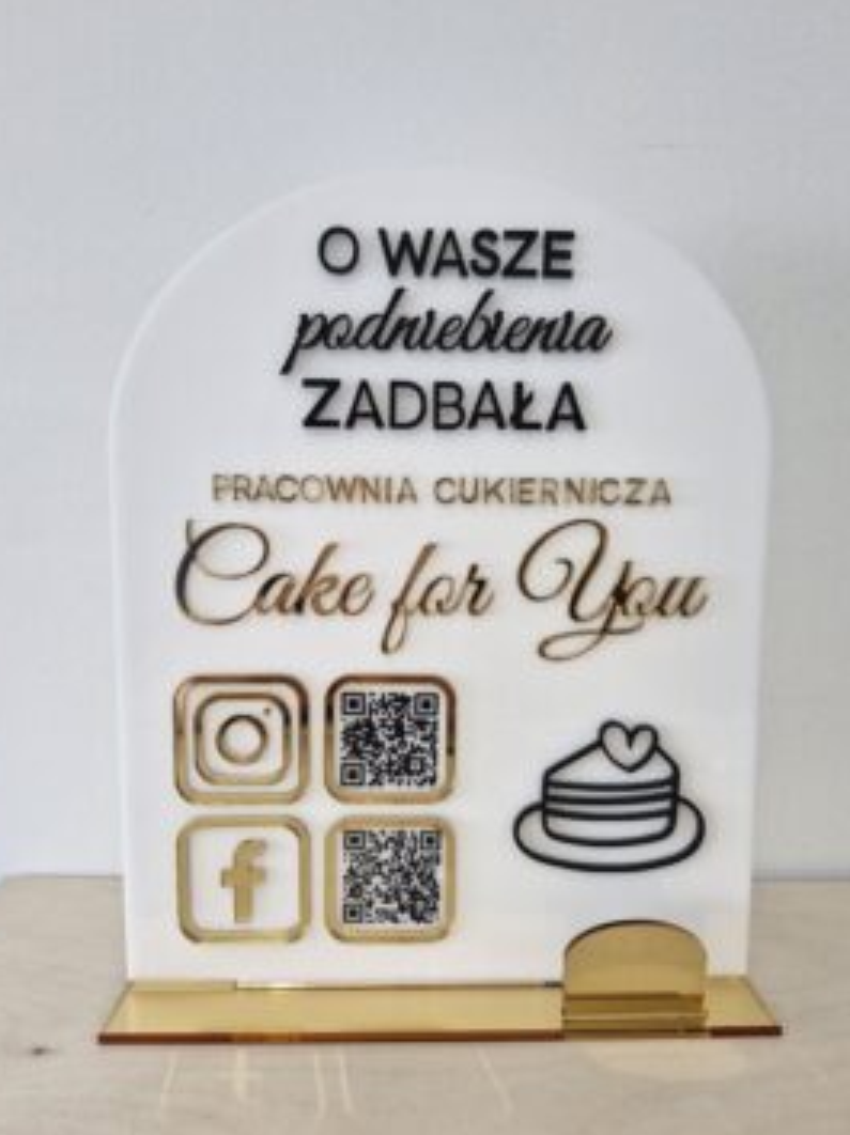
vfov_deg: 67.3
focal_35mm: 26
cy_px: 606
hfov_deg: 53.0
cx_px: 436
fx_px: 852
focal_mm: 5.54
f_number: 1.8
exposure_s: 1/100
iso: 160
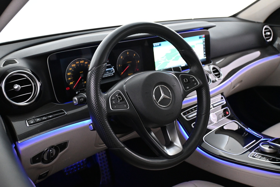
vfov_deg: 40.0
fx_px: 257
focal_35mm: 33
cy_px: 94
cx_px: 140
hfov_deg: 57.2
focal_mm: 22
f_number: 4
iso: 4000
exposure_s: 1/50
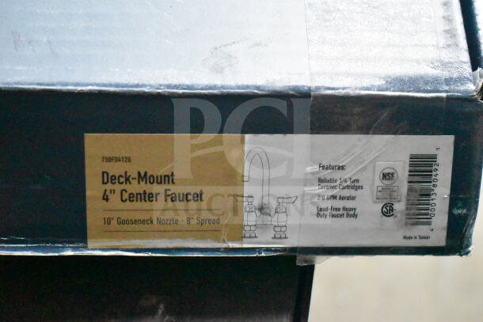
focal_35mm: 63
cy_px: 161
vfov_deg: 21.6
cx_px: 242
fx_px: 845
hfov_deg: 31.9
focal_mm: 42
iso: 25600
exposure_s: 1/4000
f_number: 5
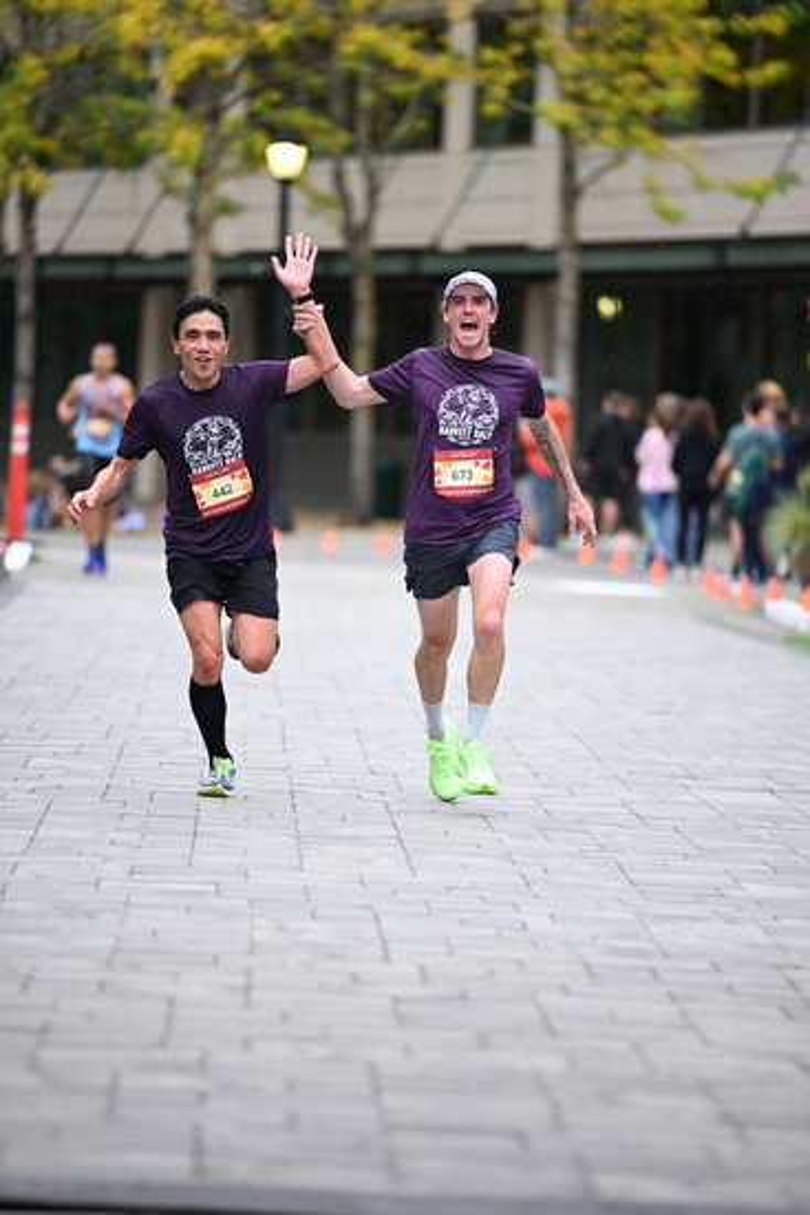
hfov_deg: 6.9
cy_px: 608
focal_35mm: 200
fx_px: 6745
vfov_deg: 10.3
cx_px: 405
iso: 1250
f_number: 2.8
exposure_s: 1/1250
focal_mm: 200
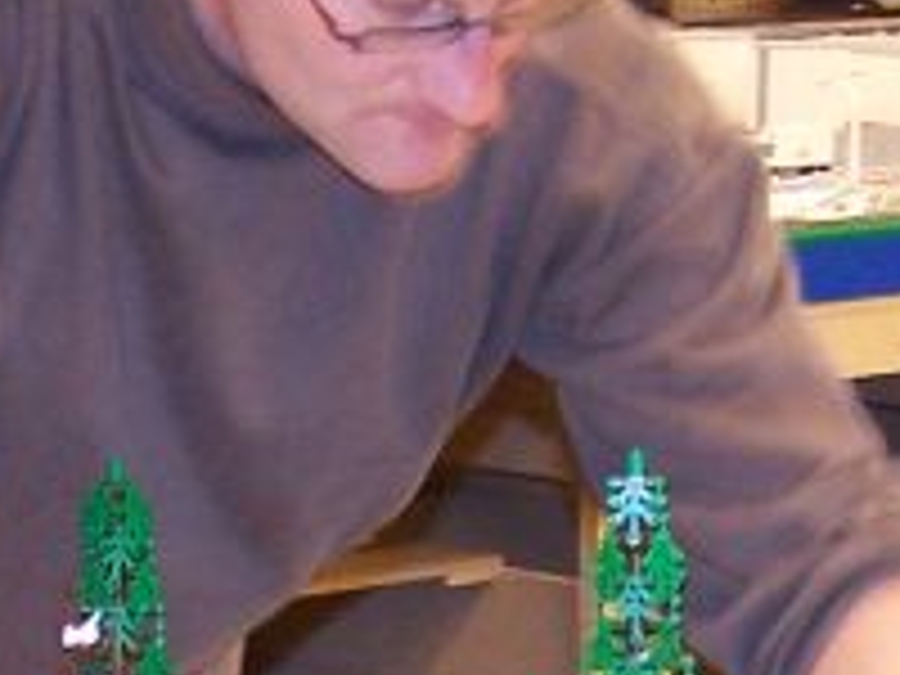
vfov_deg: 5.6
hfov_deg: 7.6
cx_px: 166
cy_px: 1022
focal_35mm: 261
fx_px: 6786
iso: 140
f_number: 3
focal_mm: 8.5
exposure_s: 1/4
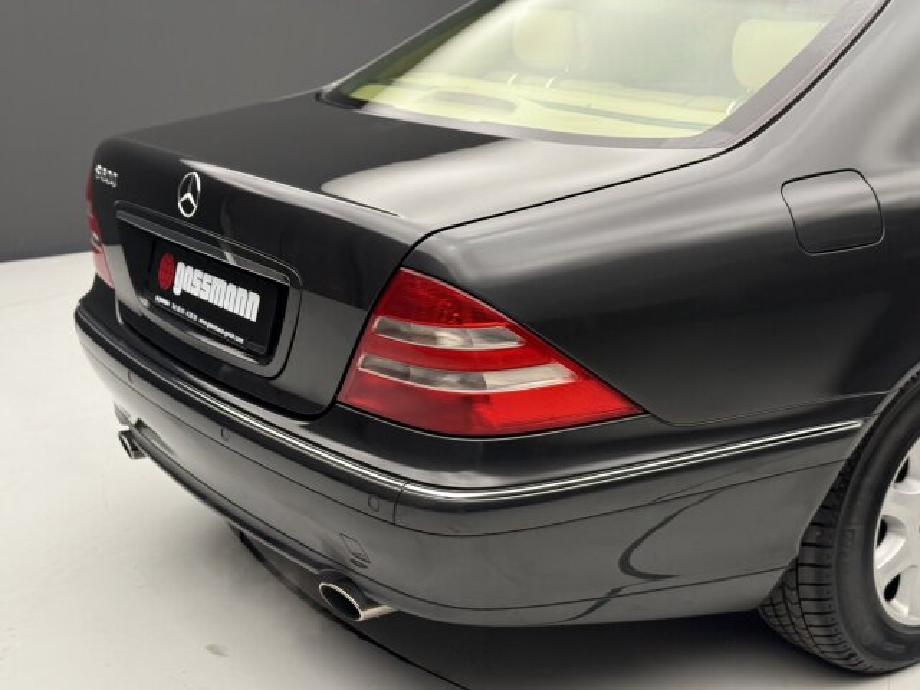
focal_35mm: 48
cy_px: 345
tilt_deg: -16.8
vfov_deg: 30.3
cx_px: 460
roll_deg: +0.2
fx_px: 1276
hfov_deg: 39.7
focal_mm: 6.76
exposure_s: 1/66
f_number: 1.78
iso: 160
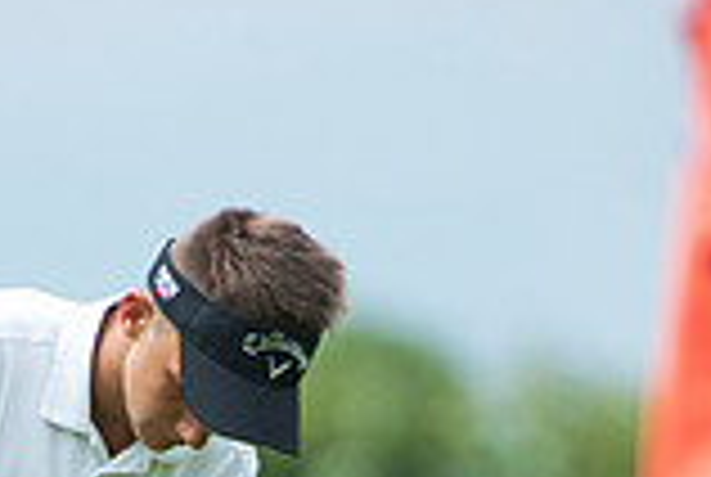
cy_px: 842
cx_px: 128
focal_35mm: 1703
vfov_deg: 0.8
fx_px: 33697
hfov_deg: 1.2
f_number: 5.6
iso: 800
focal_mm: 600
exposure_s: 1/1250
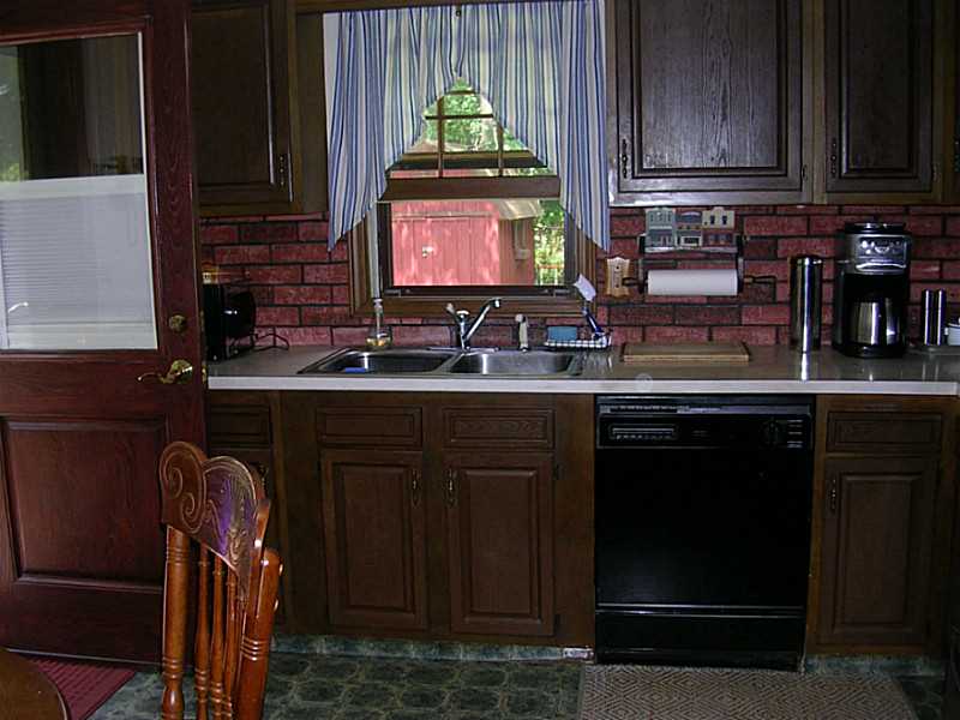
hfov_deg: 49.0
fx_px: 1054
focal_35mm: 38
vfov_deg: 37.7
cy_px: 360
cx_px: 480
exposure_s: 1/60.1
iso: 86
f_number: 2.8
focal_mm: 5.8
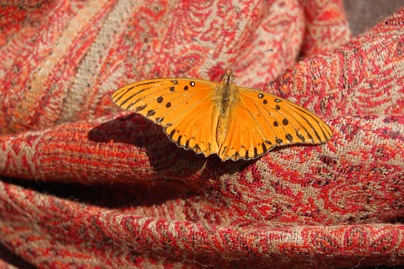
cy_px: 134
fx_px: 925
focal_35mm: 82
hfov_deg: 24.6
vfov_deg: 16.5
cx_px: 202
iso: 200
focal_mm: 55
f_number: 8
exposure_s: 1/250
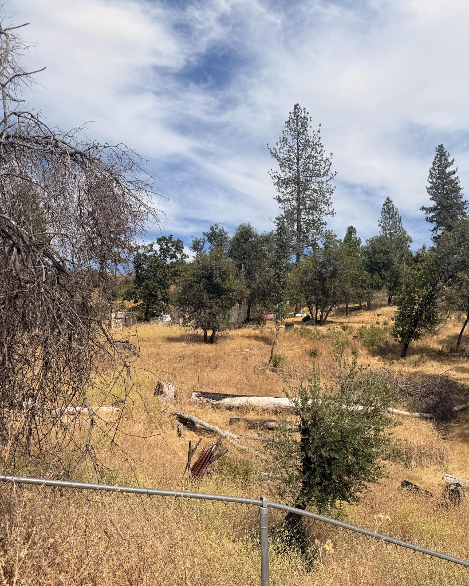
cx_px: 289
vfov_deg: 55.7
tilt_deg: +7.6
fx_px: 555
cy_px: 296
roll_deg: +1.7
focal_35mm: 32
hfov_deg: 45.5
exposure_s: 1/6711
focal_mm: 6.76
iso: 80
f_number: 1.78
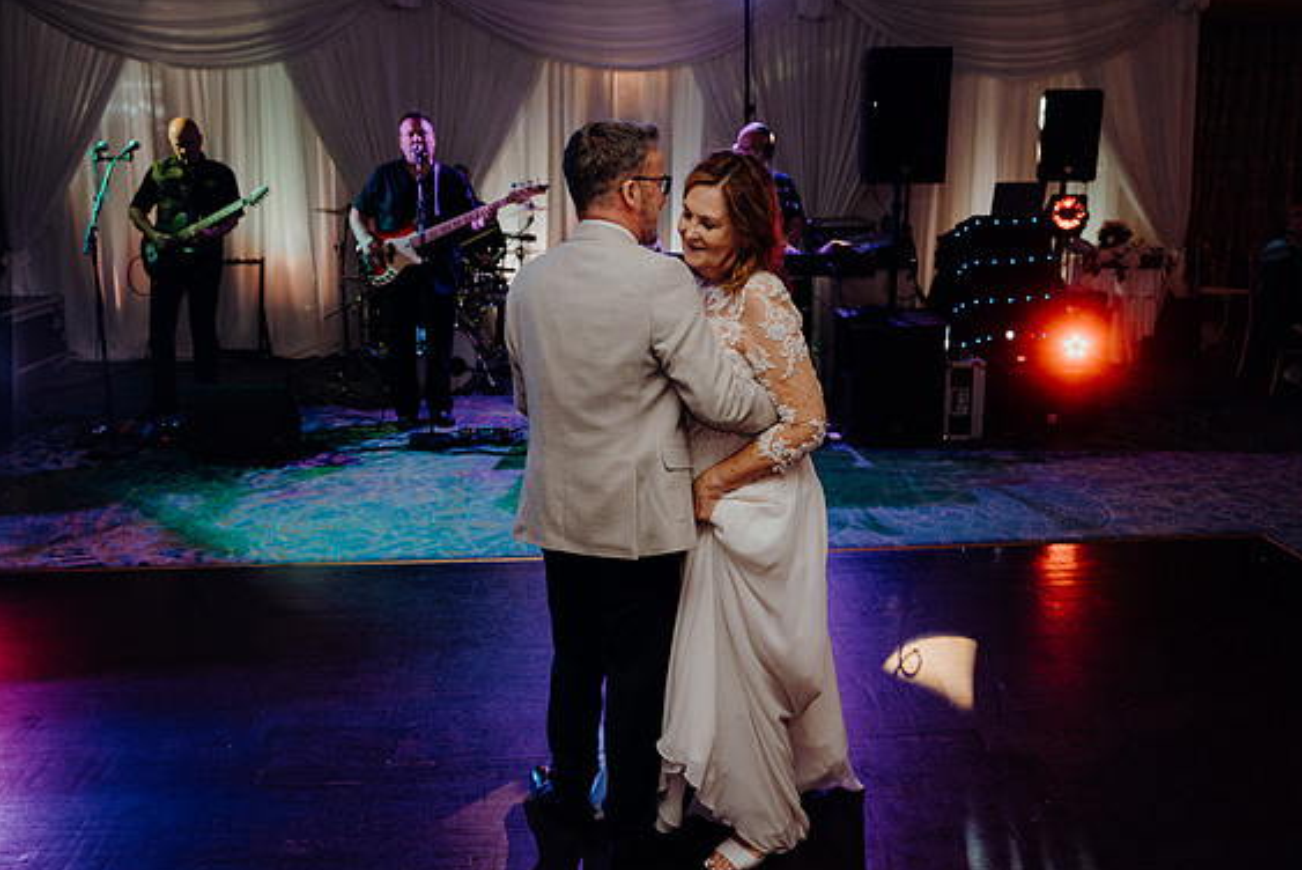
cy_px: 436
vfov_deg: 38.9
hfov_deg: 55.8
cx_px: 661
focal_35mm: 34
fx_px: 1230
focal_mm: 33
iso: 2500
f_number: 3.5
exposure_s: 1/200
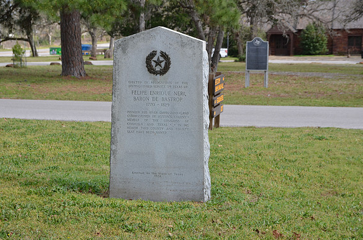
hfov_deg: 26.7
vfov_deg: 17.9
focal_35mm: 76
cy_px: 119
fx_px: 765
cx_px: 181
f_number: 5.6
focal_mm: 50
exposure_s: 1/160
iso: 200
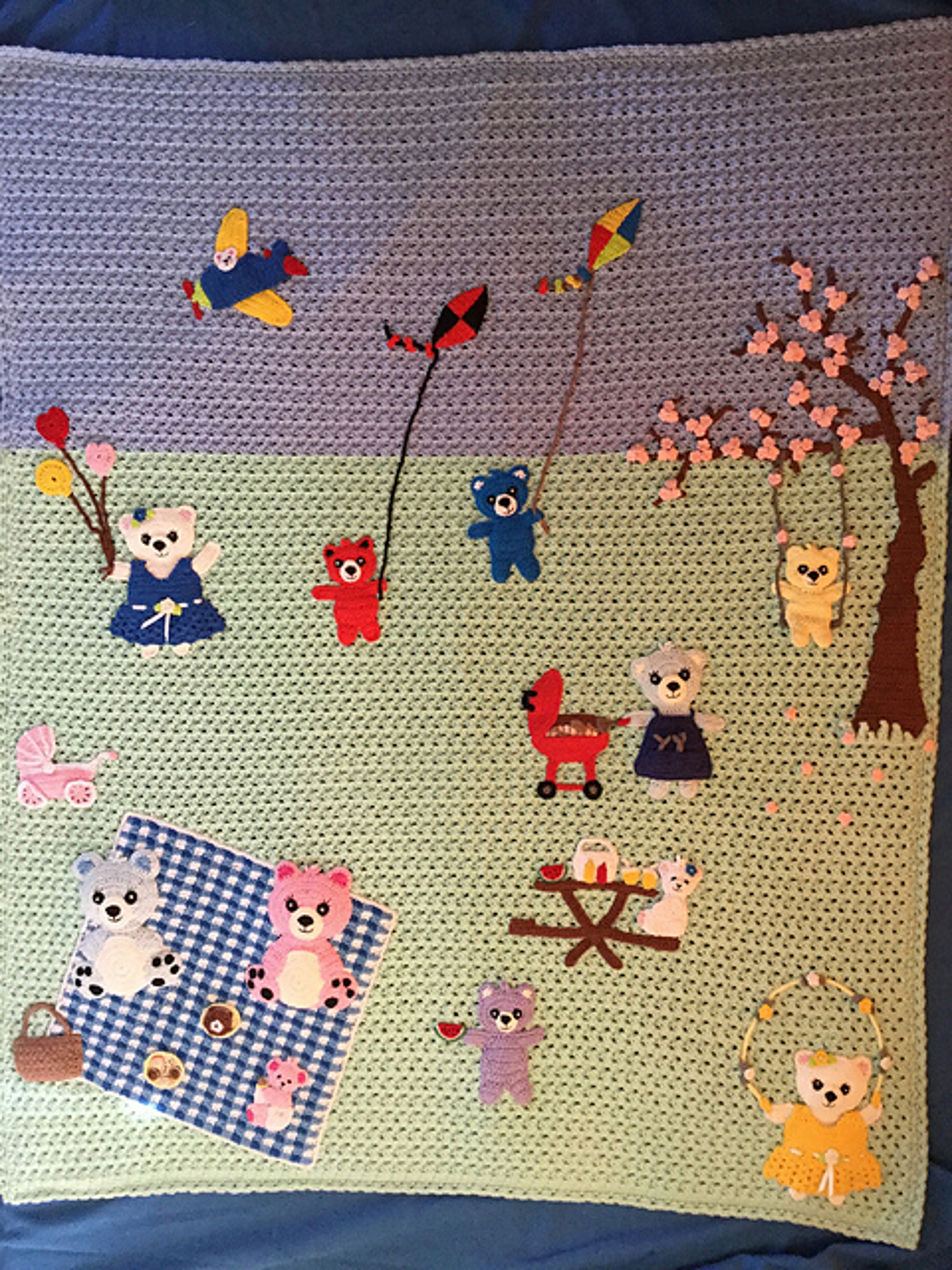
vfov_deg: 58.4
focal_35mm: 31
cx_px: 476
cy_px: 635
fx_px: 1137
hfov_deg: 45.4
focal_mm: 3.3
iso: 200
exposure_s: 1/33
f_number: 2.4
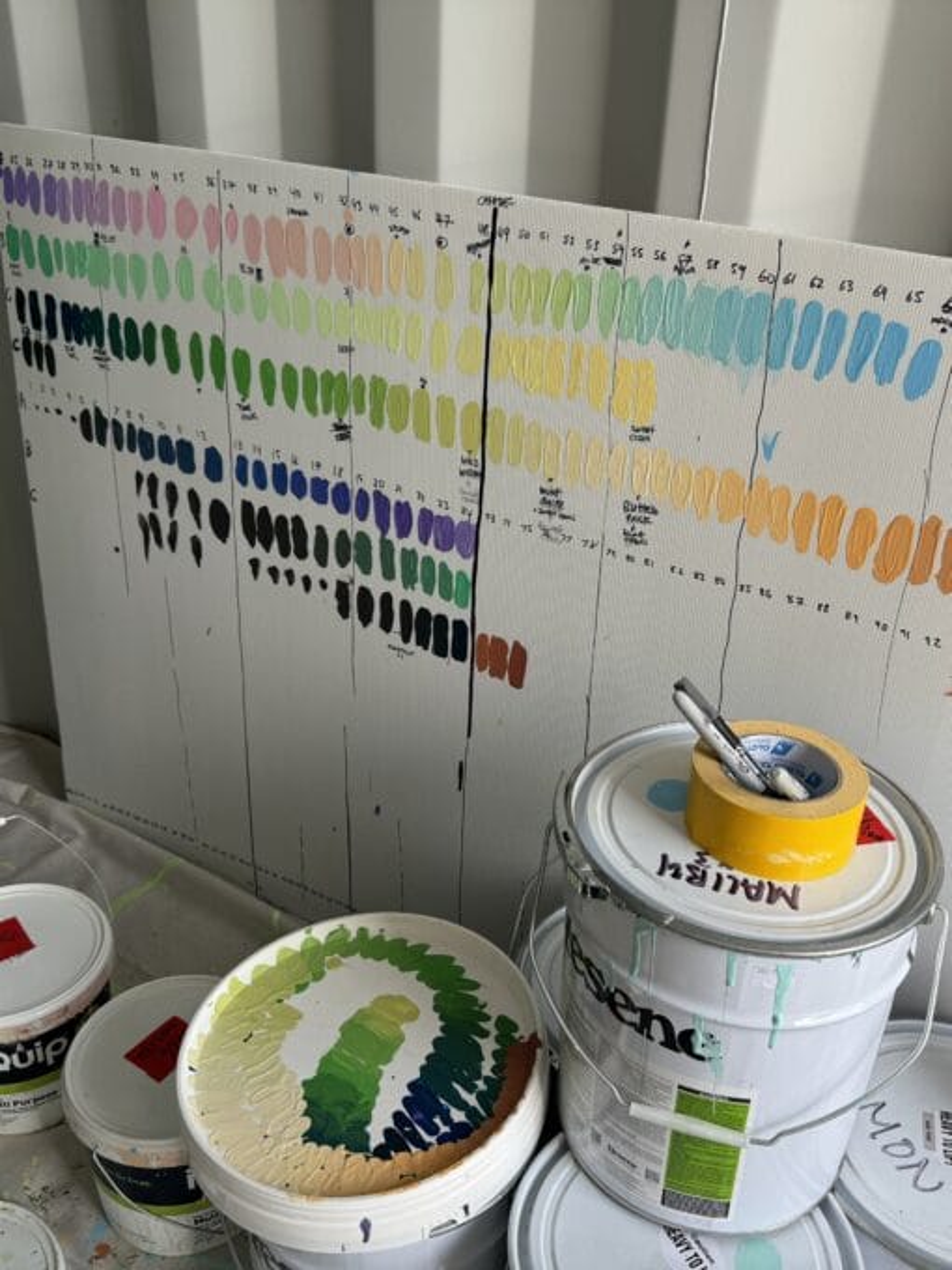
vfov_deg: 71.6
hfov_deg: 56.8
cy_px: 635
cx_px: 476
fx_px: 880
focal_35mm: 24
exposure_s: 1/370
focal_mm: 6.76
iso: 80
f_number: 1.78
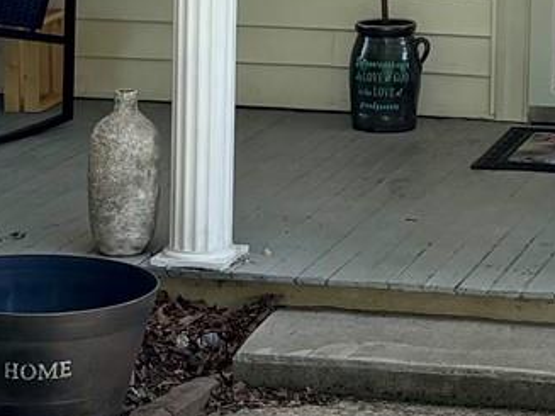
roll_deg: -1.8
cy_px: -102
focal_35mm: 163
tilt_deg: -5.5
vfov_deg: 9.0
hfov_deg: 11.9
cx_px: 643
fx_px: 2612
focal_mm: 5.96
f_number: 1.6
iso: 50
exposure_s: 1/758
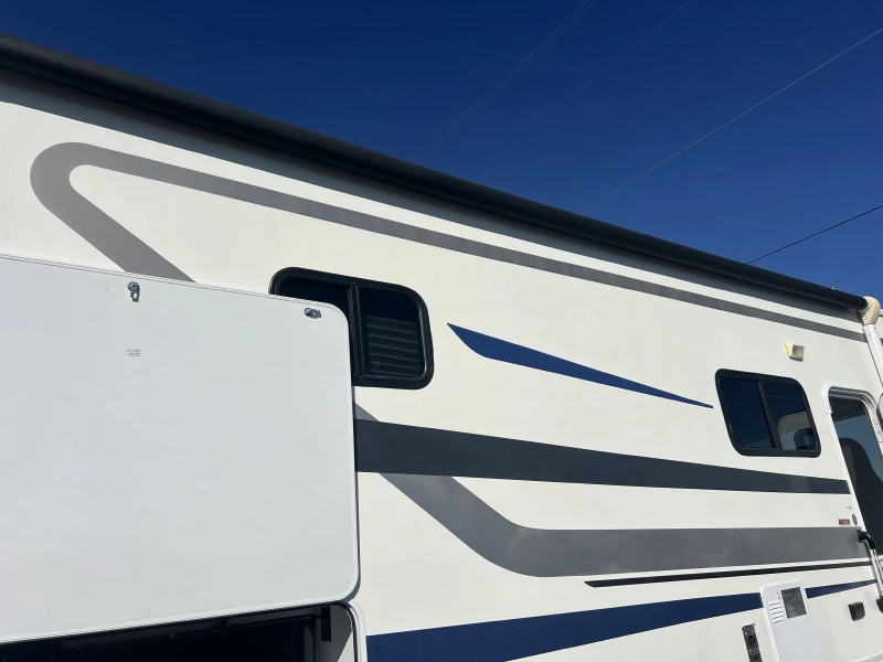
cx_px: 442
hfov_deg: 67.3
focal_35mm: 26
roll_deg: +6.8
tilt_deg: +19.3
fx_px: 663
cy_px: 331
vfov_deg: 53.1
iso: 50
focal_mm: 5.7
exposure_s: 1/14286
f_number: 1.5
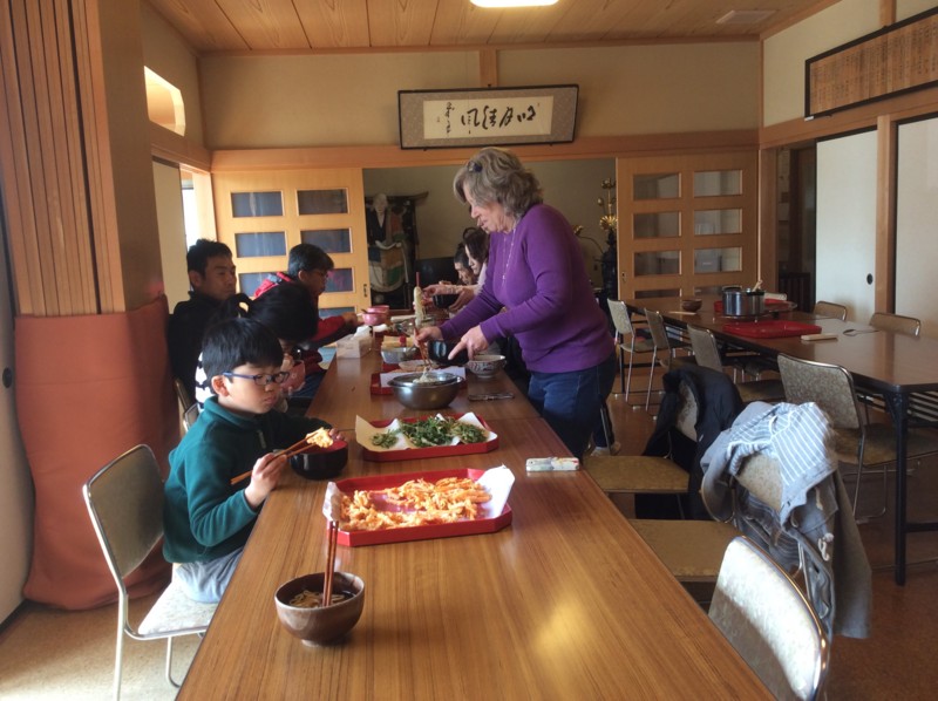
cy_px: 350
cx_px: 469
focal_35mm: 32
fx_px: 866
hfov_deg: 56.9
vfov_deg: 44.1
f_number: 2.4
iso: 32
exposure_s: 1/30
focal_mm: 3.3
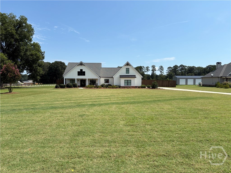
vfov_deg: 53.1
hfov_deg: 67.3
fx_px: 174
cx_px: 116
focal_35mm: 26
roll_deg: +1.1
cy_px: 86
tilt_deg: -1.6
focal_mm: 5.96
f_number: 1.6
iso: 50
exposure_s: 1/4329
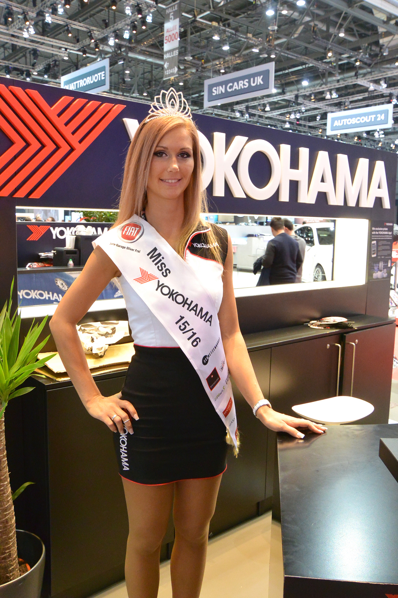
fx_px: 531
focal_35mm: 32
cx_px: 199
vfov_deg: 58.7
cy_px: 299
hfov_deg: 41.1
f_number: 4.2
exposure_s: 1/50
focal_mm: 12.1
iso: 800
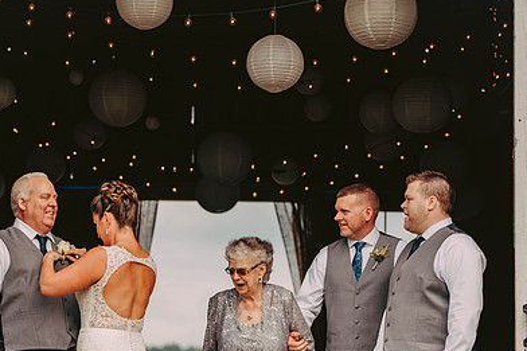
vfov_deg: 9.1
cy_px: 243
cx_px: 219
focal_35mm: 151
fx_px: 2209
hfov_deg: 13.6
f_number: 2.8
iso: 200
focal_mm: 102
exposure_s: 1/3200
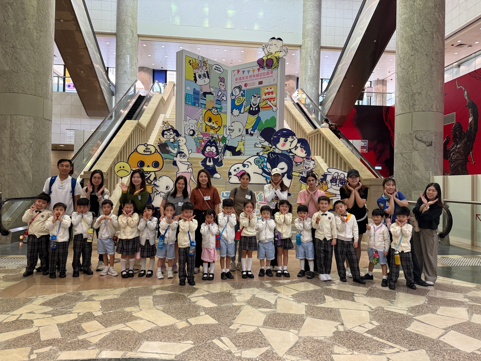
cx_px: 240
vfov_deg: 56.8
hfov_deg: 71.6
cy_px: 180
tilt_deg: +1.2
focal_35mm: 24
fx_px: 333
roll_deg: -0.6
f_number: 1.78
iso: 320
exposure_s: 1/50
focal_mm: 6.76
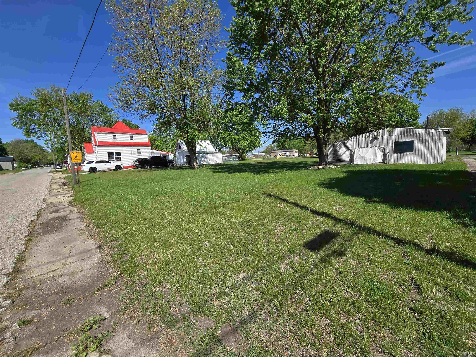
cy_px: 178
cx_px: 238
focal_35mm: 13
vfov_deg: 89.9
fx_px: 179
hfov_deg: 106.2
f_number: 2.2
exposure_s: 1/2945
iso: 50
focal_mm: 2.2
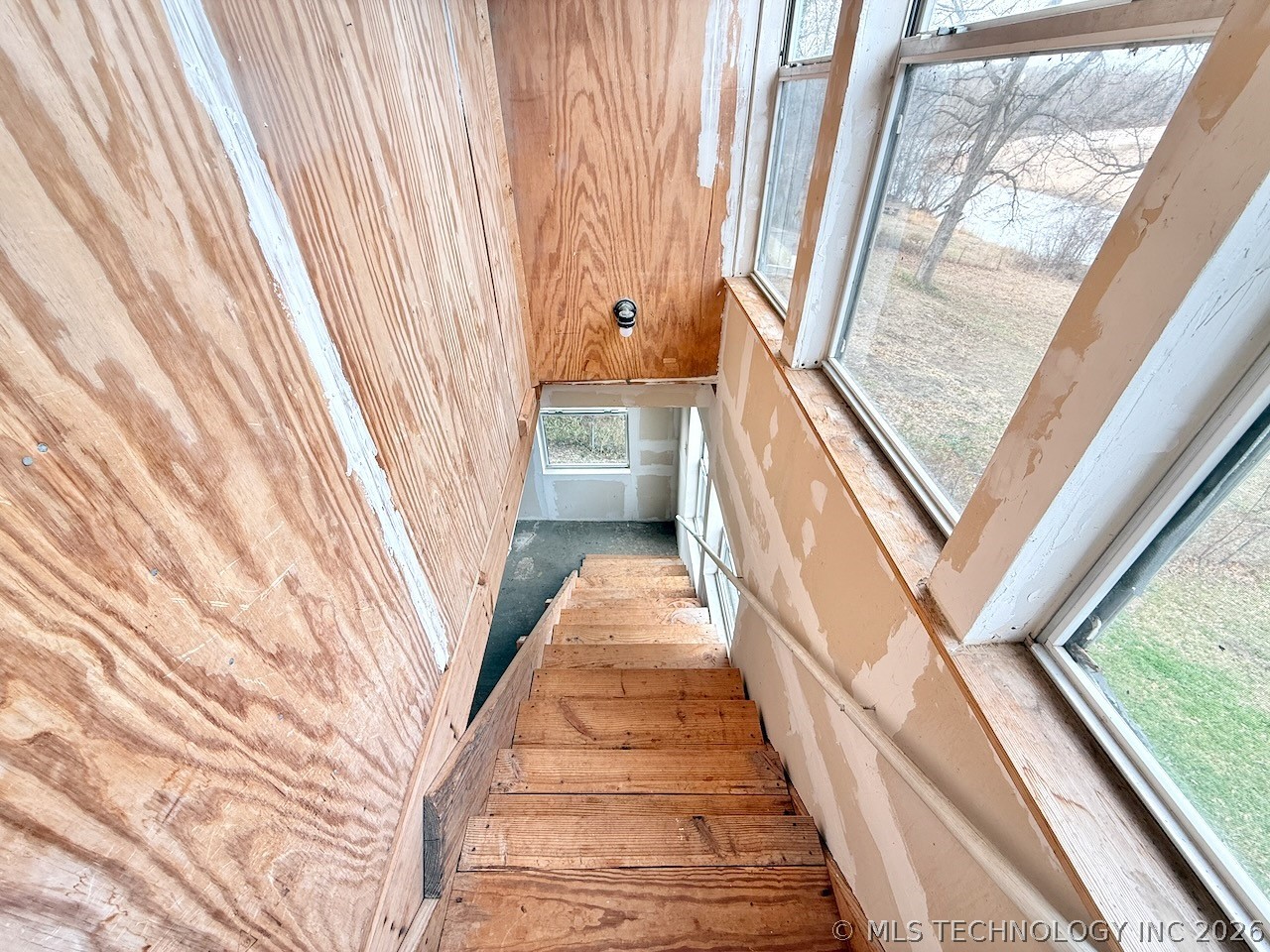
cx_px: 635
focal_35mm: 14
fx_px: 514
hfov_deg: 102.1
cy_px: 476
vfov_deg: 85.7
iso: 100
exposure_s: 1/99
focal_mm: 2.22
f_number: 2.2
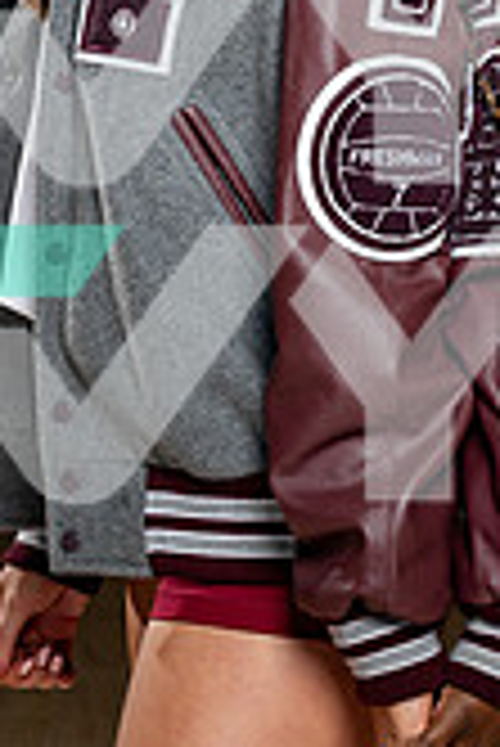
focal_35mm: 190
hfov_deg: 7.2
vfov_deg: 10.7
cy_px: 50
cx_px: 527
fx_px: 3950
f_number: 8
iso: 100
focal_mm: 70
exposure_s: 1/250
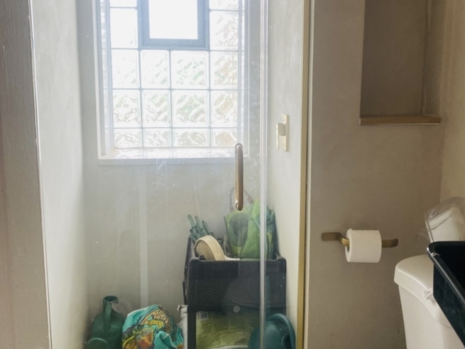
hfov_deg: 58.2
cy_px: 158
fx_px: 417
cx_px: 252
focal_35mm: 31
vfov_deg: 45.4
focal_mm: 4.25
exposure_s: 1/120
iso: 64
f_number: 1.8
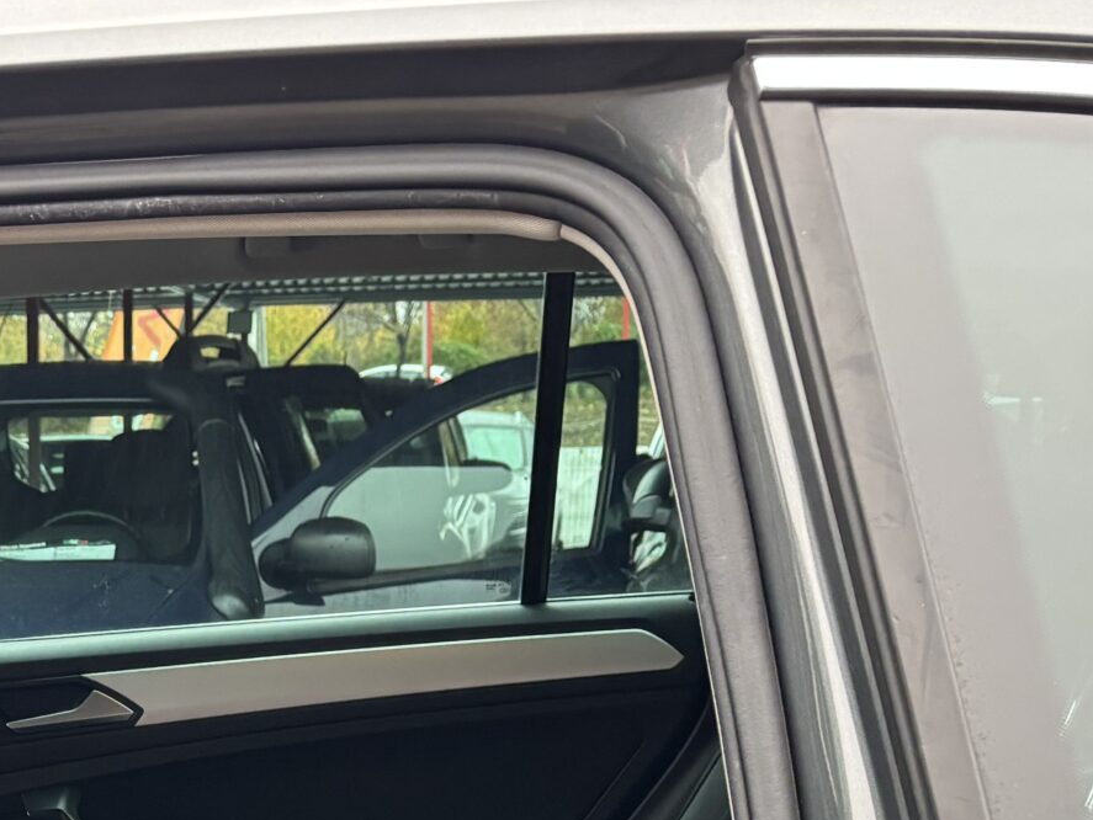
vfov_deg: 18.1
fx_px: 2369
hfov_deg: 24.2
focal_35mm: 75
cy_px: 1112
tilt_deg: -10.3
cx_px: -128
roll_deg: +2.1
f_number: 1.6
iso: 200
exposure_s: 1/60
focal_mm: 5.96
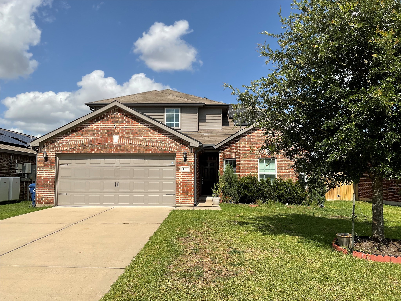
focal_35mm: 29
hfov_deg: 61.7
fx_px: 336
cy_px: 150
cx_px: 200
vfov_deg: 48.2
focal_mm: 3
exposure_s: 1/2959
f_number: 1.8
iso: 16
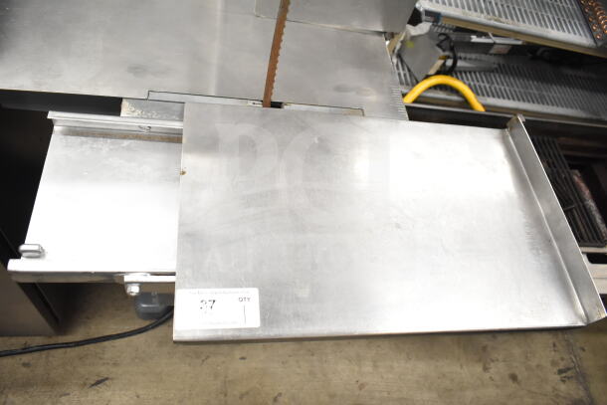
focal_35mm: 27
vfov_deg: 48.0
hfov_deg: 67.4
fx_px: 455
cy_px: 202
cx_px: 304
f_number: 4
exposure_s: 1/60
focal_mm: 18
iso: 1600
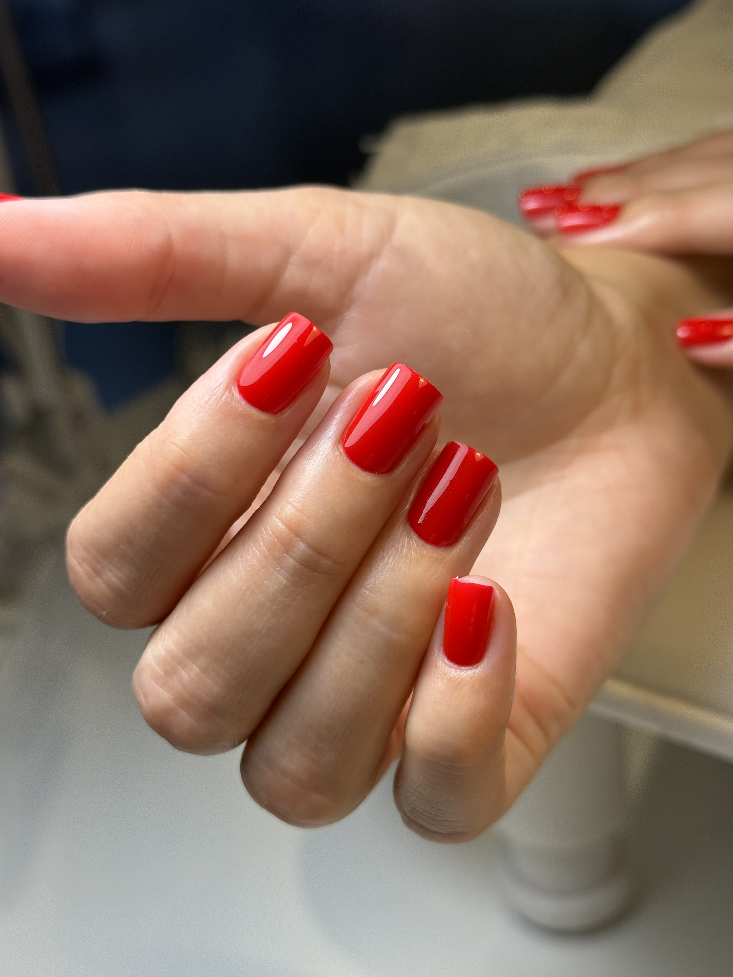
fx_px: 1355
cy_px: 488
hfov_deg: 30.3
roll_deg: +7.4
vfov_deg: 39.7
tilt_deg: -29.5
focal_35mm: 48
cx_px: 366
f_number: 1.78
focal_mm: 6.76
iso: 64
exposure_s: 1/928
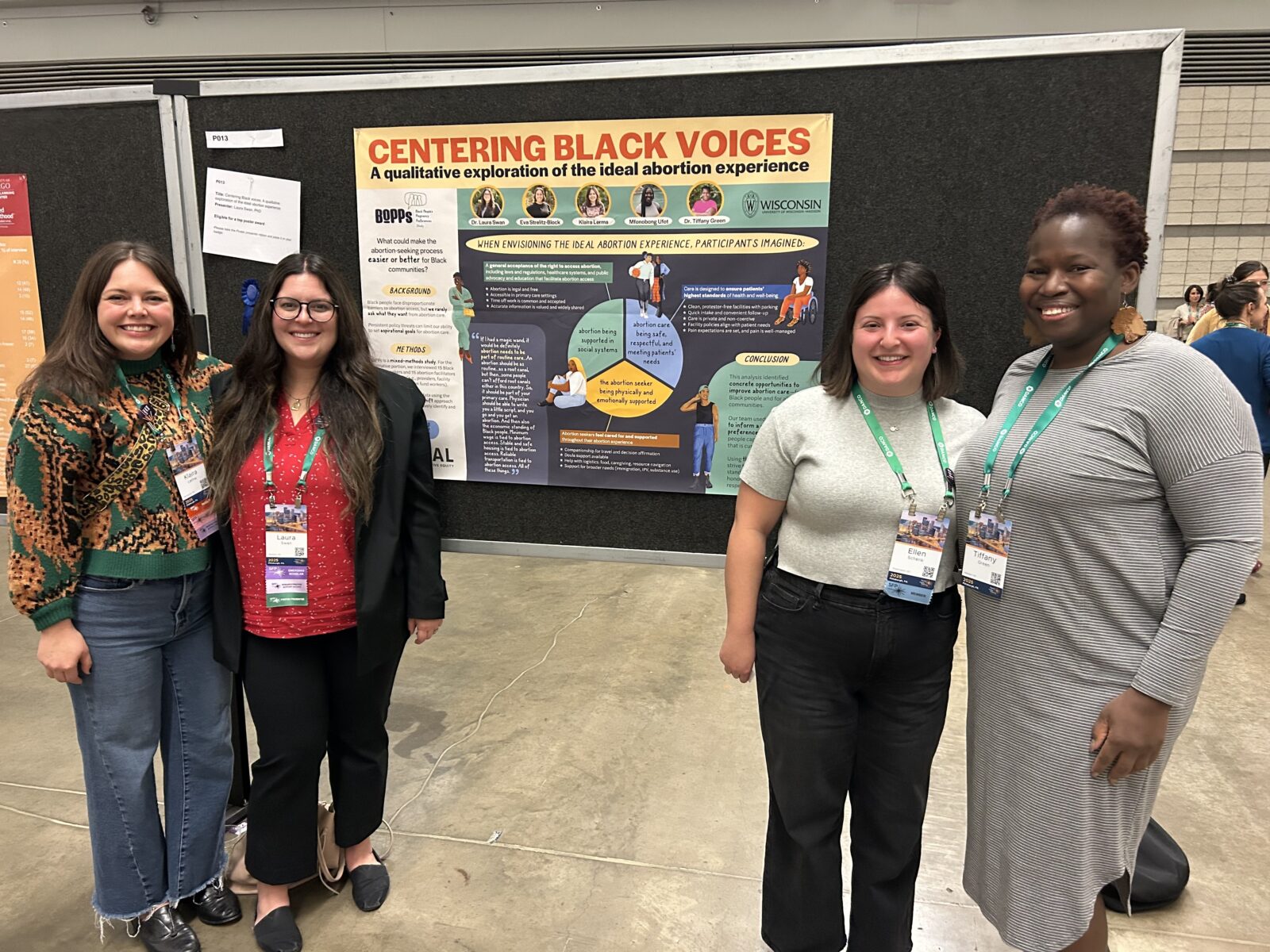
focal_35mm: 26
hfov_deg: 67.3
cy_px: 476
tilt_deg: -11.0
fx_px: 954
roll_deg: +1.0
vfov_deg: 53.1
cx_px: 635
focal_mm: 5.7
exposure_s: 1/40
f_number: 1.5
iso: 400
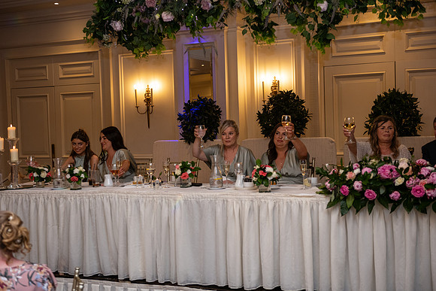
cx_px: 218
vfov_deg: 27.0
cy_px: 146
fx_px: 606
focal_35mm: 50
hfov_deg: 39.6
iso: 640
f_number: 3.5
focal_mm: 50
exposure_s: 1/160
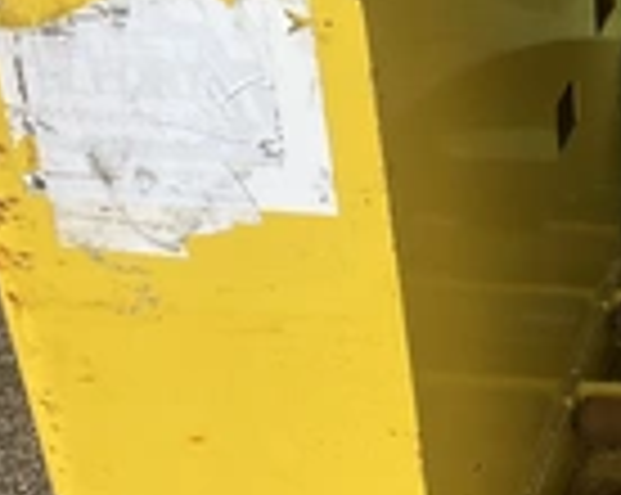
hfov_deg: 21.4
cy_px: 270
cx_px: 774
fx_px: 1505
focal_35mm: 82
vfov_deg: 18.7
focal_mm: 3
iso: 25
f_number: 1.8
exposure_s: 1/1534
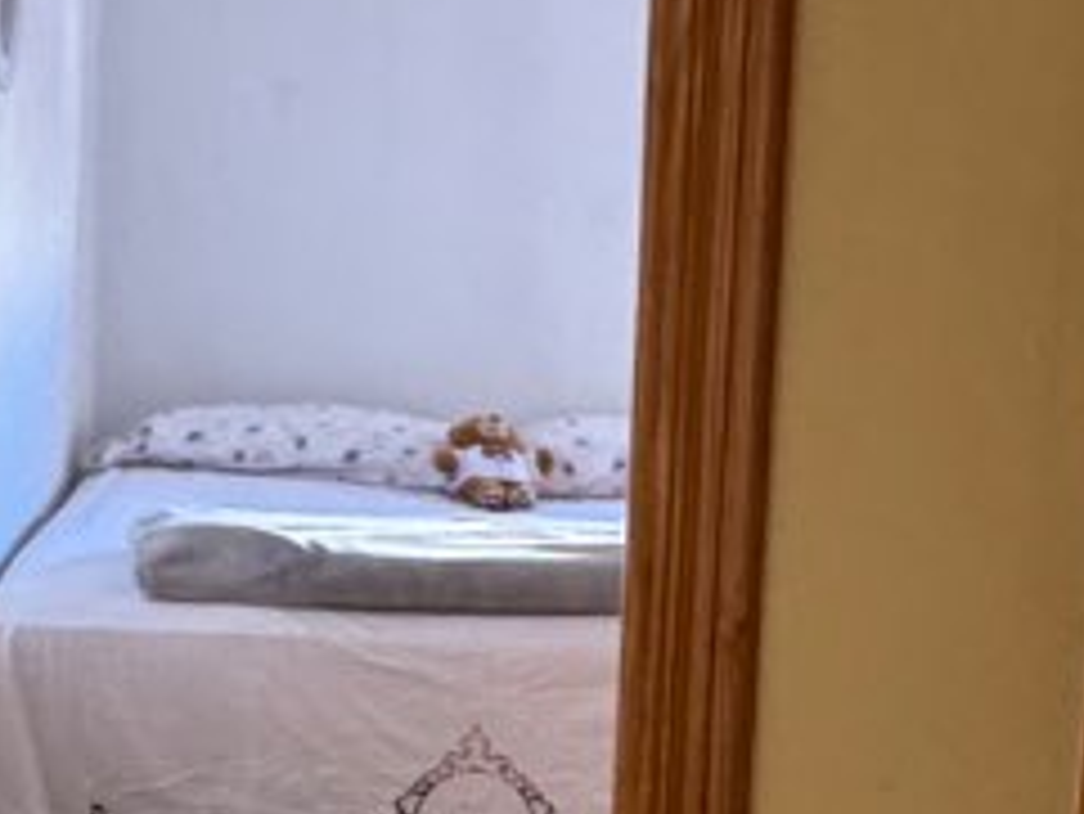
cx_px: 832
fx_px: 2726
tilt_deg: -9.7
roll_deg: -2.5
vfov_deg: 16.8
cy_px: 659
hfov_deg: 22.3
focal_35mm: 87
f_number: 2.2
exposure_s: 1/60
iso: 500
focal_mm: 2.22
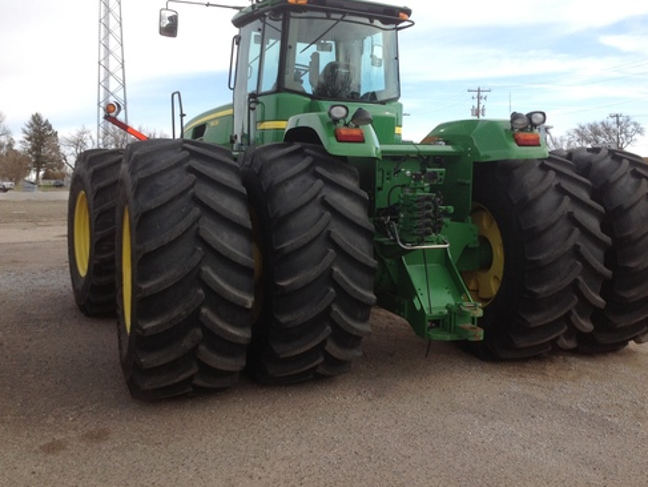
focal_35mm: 39
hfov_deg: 47.8
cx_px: 325
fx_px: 731
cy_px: 224
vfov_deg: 36.8
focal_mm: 4.28
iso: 50
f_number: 2.4
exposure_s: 1/1163
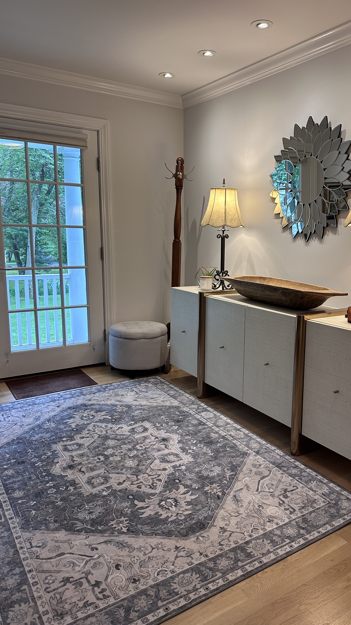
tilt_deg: -10.1
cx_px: 218
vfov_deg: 69.9
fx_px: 447
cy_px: 315
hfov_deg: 42.6
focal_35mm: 27
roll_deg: -1.8
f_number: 1.78
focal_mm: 6.86
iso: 160
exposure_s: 1/120
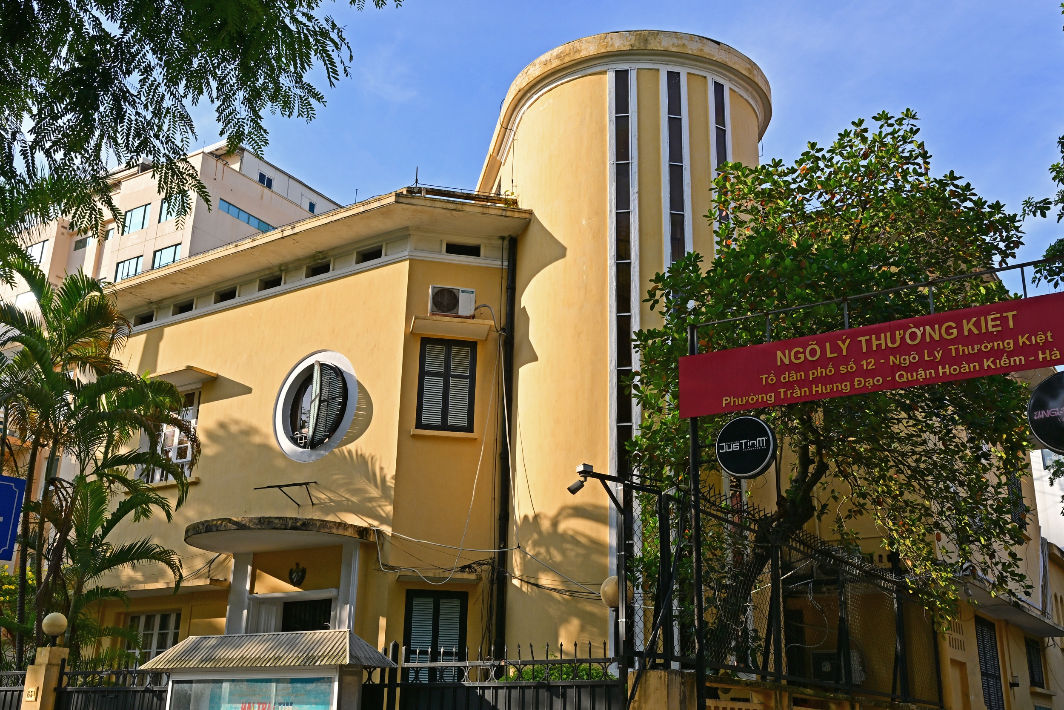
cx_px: 532
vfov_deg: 36.9
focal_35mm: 36
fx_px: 1064
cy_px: 355
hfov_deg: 53.1
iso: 140
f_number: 8
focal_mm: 24
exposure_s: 1/250
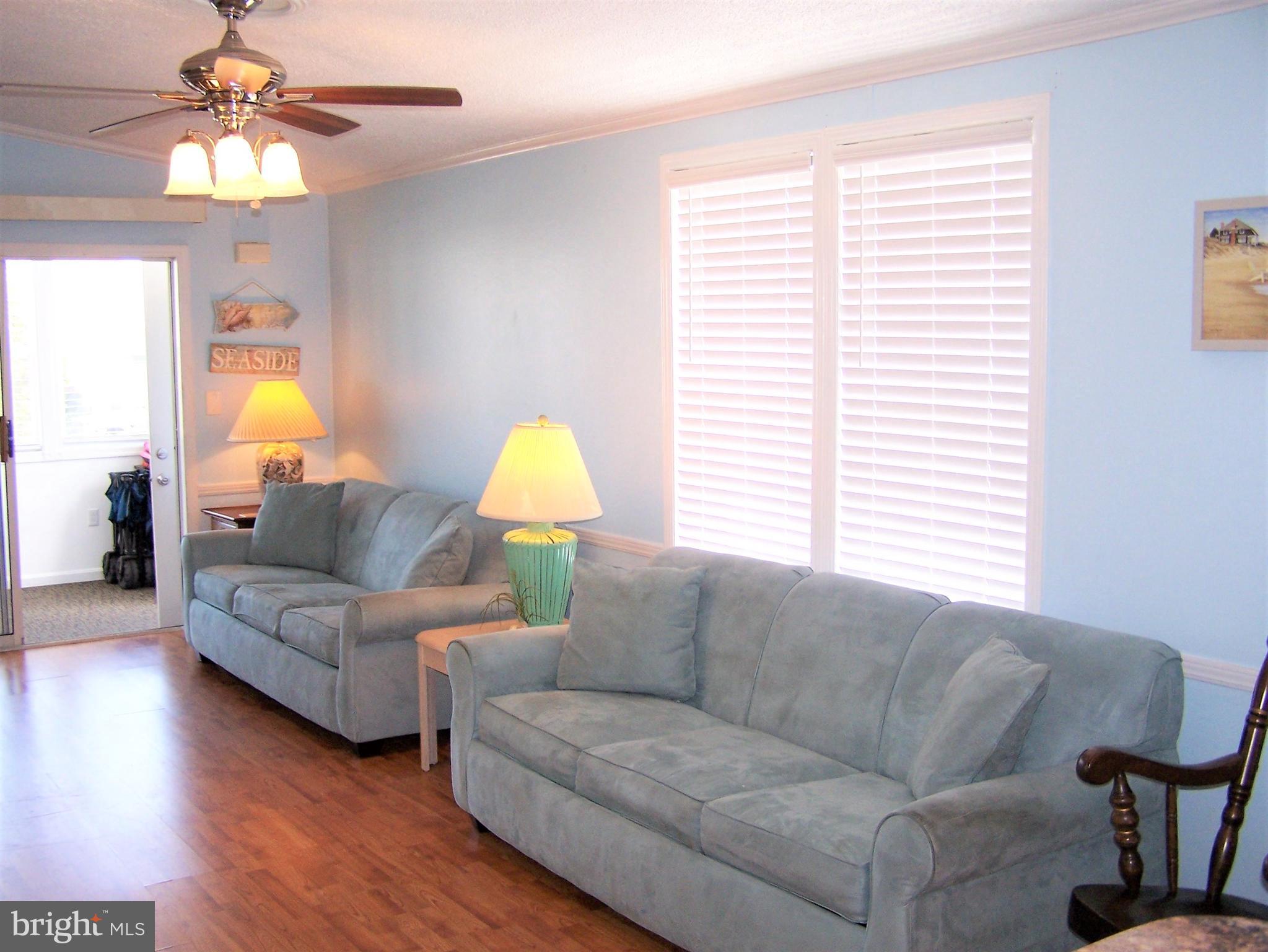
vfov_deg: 37.7
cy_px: 476
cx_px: 634
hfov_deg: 49.0
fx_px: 1392
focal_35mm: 38
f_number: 2.8
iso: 140
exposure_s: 1/90
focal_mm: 6.3
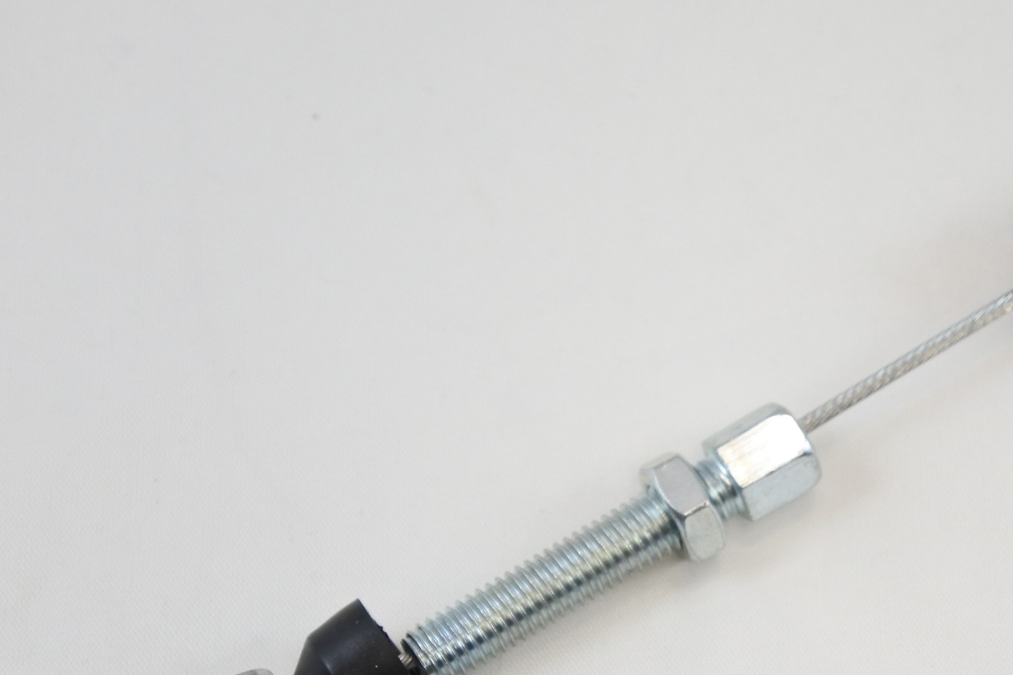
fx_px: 2982
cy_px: 473
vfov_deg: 12.9
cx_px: 645
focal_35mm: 106
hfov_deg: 19.2
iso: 560
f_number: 5.3
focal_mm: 24.8
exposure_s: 1/125
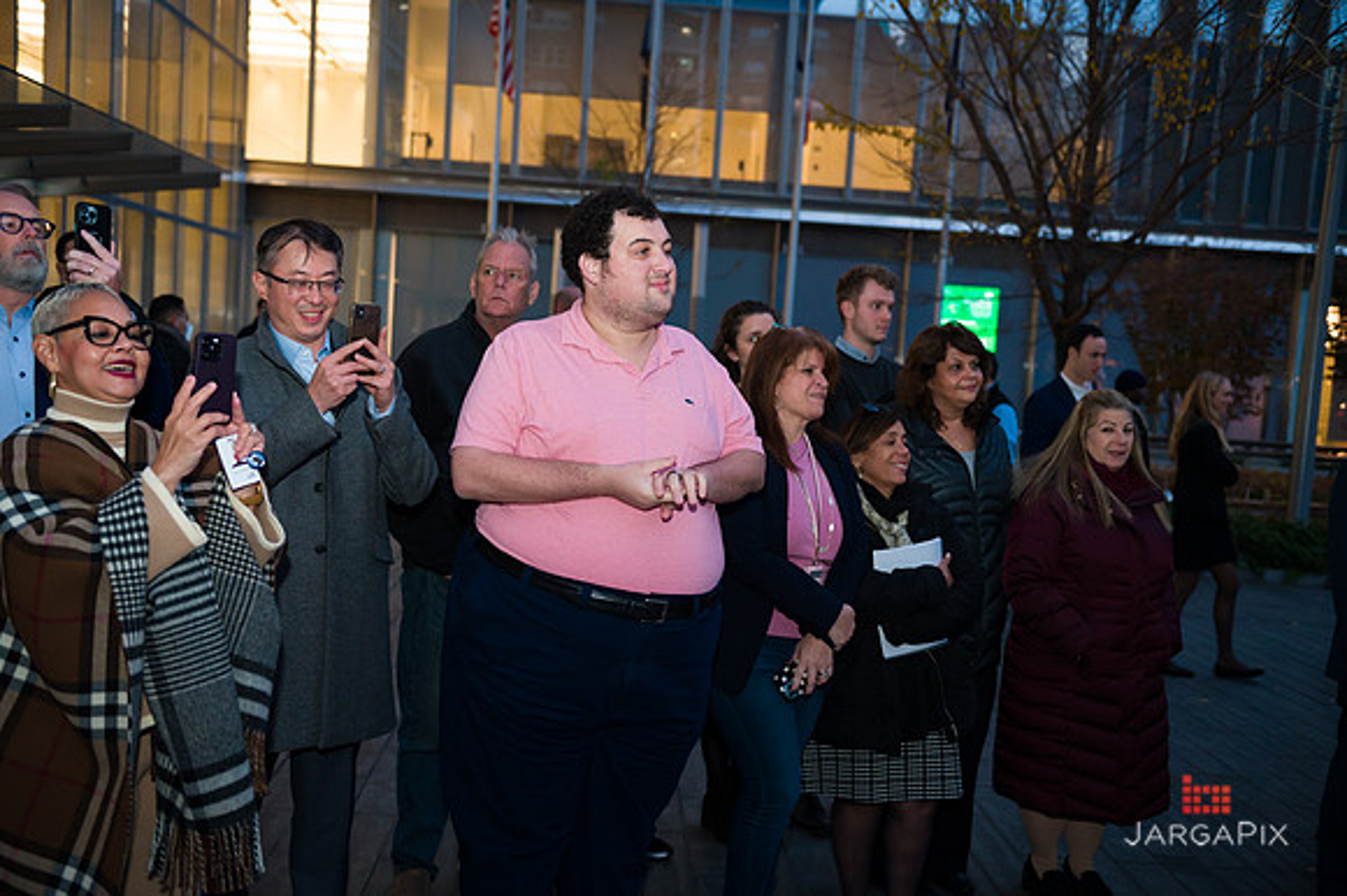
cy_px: 448
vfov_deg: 35.0
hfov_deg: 50.7
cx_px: 674
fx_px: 1421
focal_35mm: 38
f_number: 4
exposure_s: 1/200
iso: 1600
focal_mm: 38
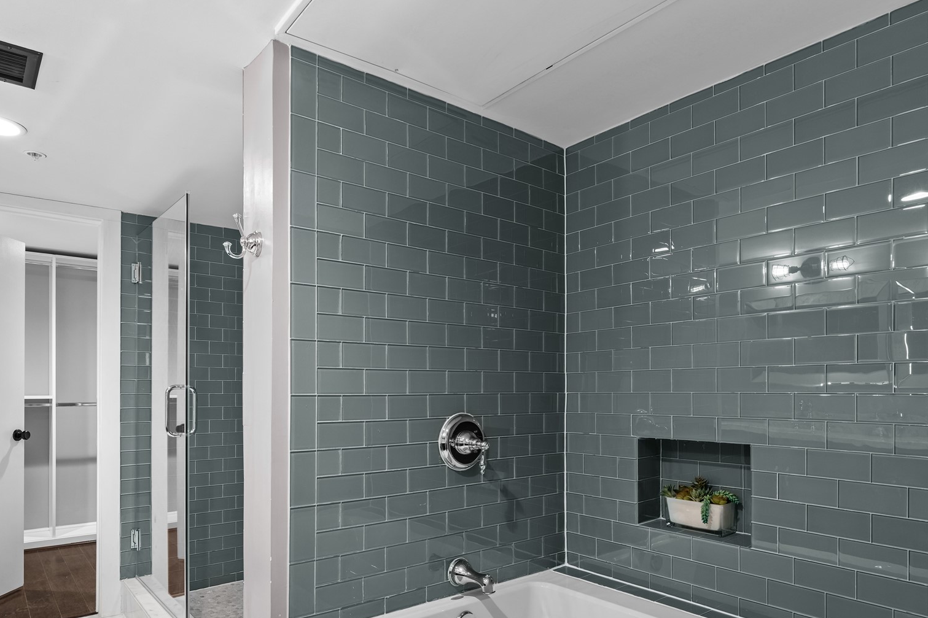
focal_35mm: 23
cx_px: 457
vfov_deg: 54.4
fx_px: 593
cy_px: 388
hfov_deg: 76.1
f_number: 9
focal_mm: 16
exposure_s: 6
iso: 200
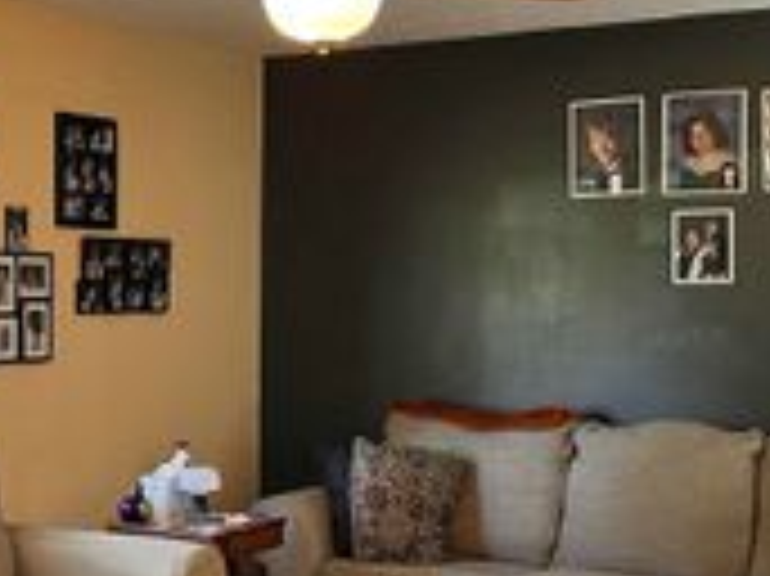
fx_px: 1689
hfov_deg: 25.4
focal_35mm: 76
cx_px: 198
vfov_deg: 19.4
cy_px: 308
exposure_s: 1/60
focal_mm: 5.7
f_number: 1.5
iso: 200
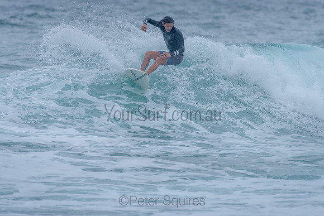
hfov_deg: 3.4
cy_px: 84
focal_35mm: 613
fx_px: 5516
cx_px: 162
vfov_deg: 2.2
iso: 500
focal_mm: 500
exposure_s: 1/1250
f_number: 5.6
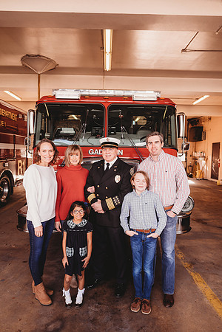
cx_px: 111
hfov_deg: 53.1
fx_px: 222
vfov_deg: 73.7
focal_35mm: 24
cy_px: 166
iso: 250
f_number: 3.2
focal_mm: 24
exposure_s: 1/250
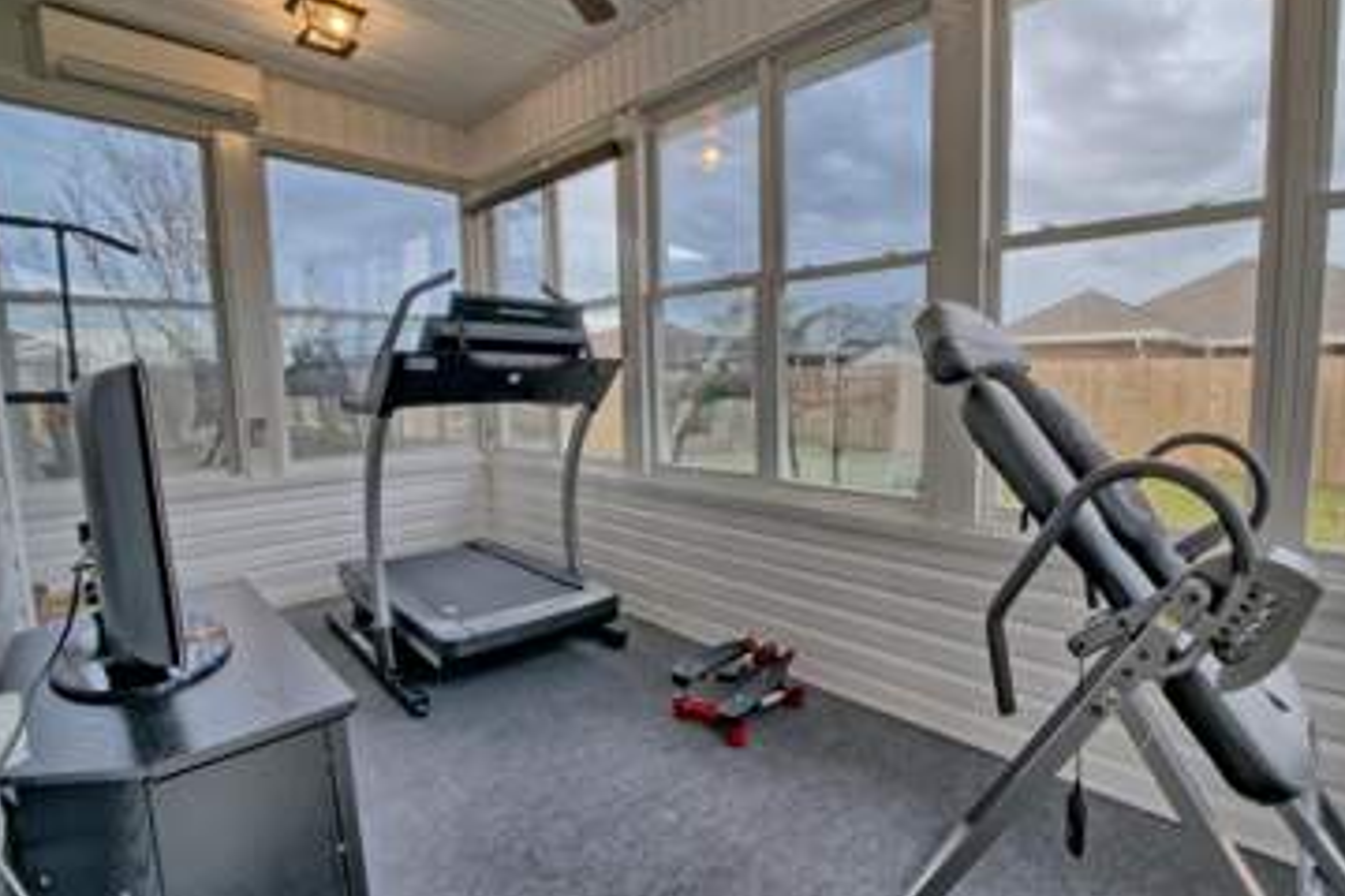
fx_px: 598
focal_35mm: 16
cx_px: 822
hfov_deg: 95.2
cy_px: 448
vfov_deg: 73.7
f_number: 19
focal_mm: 12
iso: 200
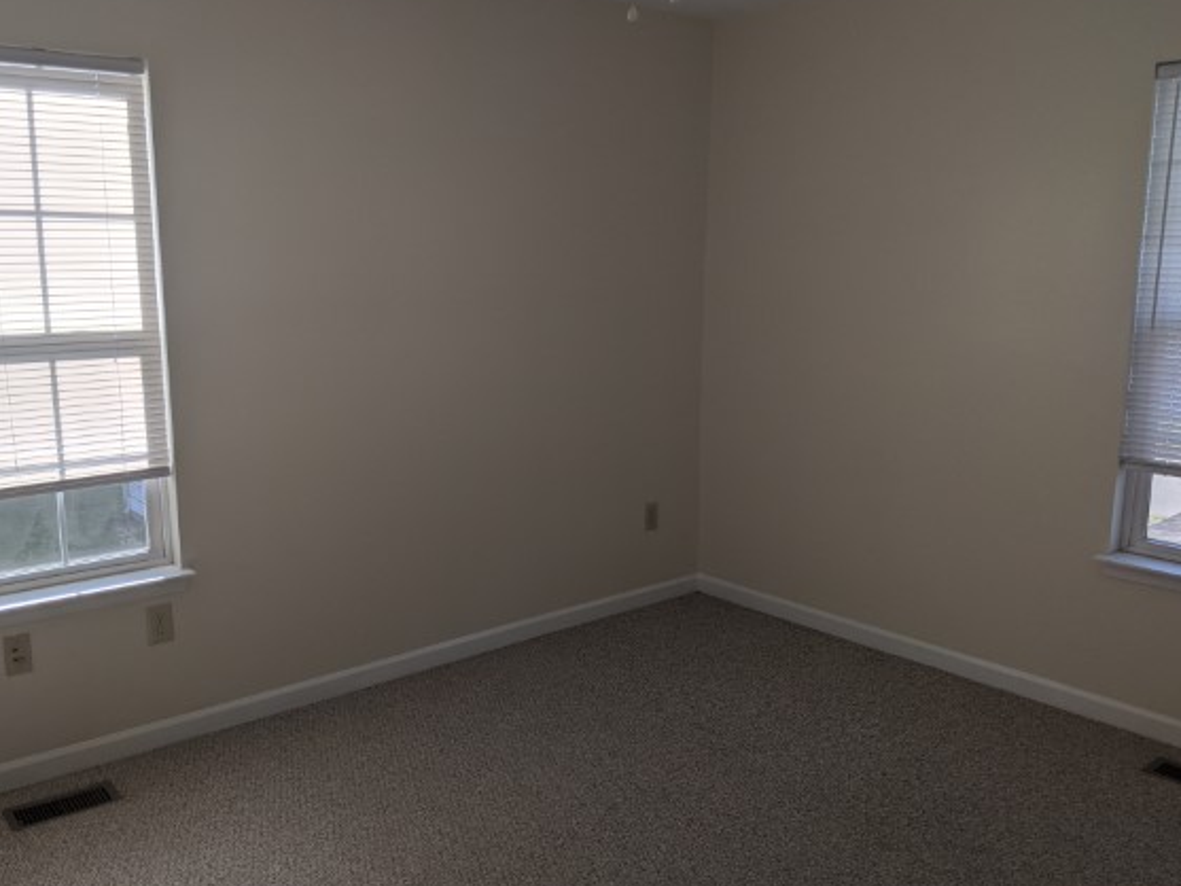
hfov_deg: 58.3
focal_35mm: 31
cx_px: 541
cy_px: 477
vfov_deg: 45.4
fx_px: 1058
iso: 55
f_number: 1.8
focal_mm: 4.44
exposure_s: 1/634
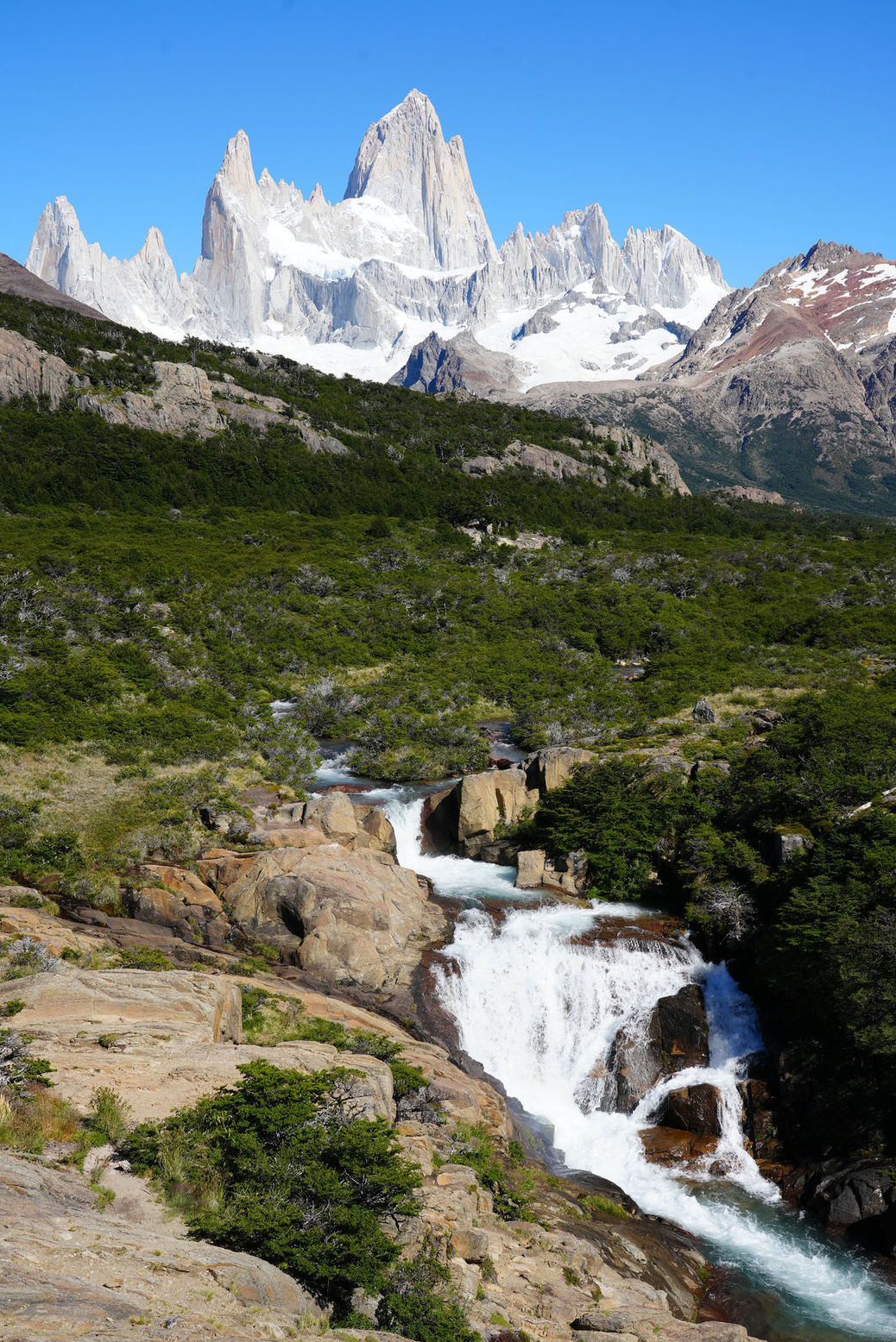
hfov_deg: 36.0
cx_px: 451
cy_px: 662
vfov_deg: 51.9
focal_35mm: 37
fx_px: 1381
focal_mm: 36
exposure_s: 1/200
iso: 100
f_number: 10
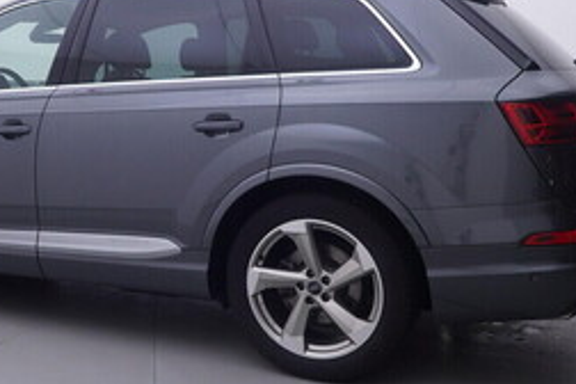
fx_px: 785
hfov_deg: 39.3
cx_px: 154
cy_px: 170
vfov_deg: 27.5
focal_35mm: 49
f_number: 5
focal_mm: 15
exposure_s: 1/80
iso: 200
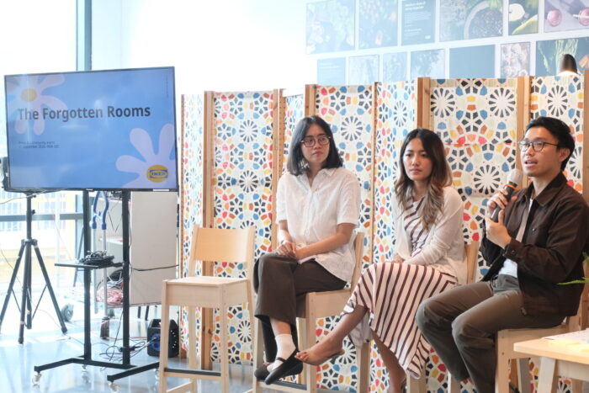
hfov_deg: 31.0
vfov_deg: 20.9
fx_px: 1064
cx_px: 294
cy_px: 196
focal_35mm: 65
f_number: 5.6
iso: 1600
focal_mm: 43.2
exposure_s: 1/20
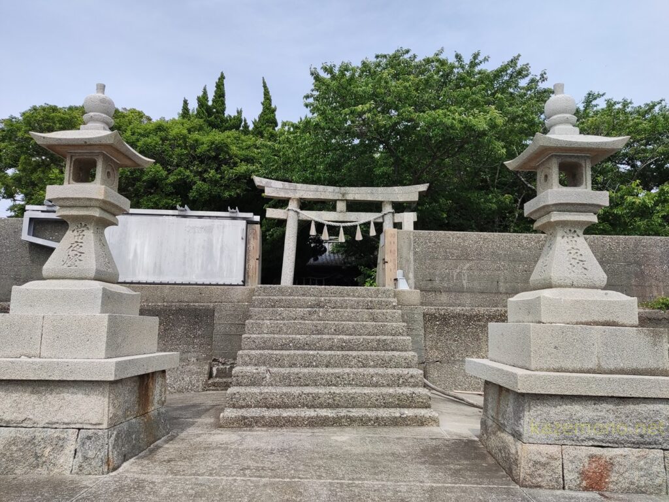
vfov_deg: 54.9
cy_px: 251
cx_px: 334
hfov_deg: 69.4
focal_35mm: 25
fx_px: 483
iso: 50
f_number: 1.79
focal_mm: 4.71
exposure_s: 1/1387
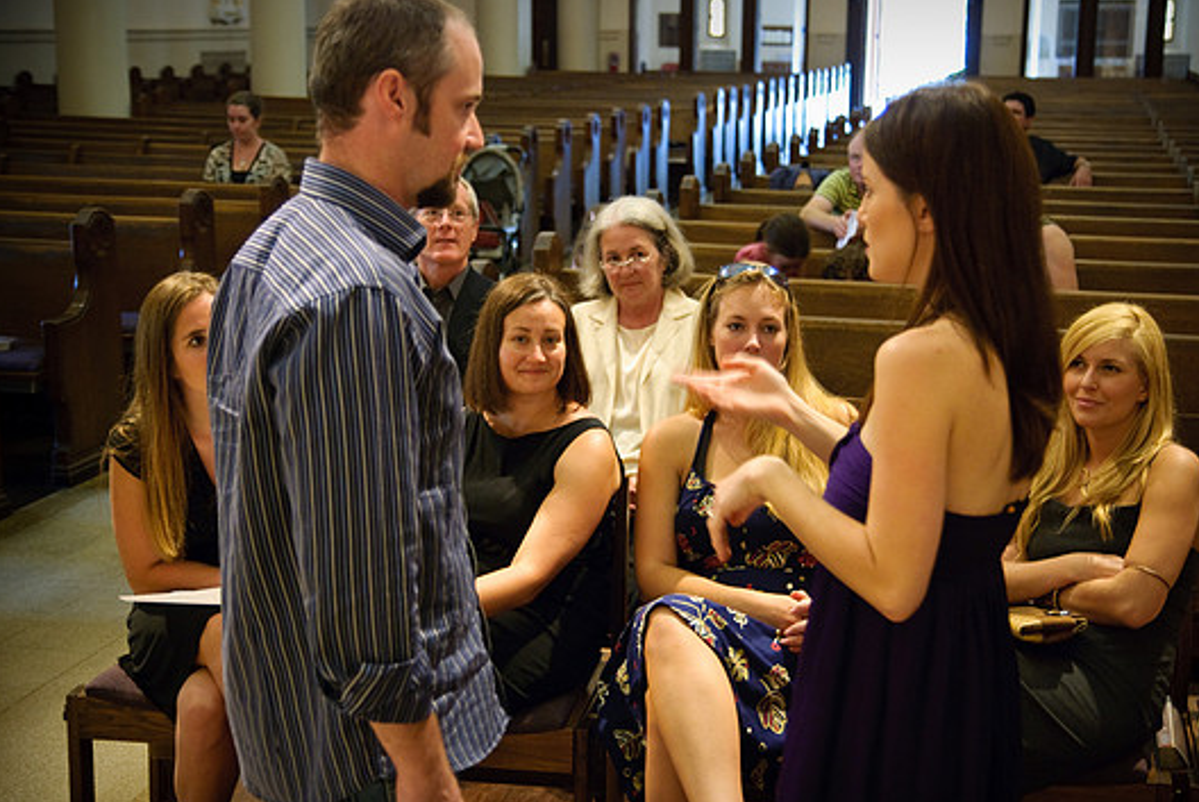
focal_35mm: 56
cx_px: 647
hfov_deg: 35.6
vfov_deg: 24.2
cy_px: 416
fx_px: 1867
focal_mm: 34
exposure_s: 1/20
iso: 500
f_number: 2.8
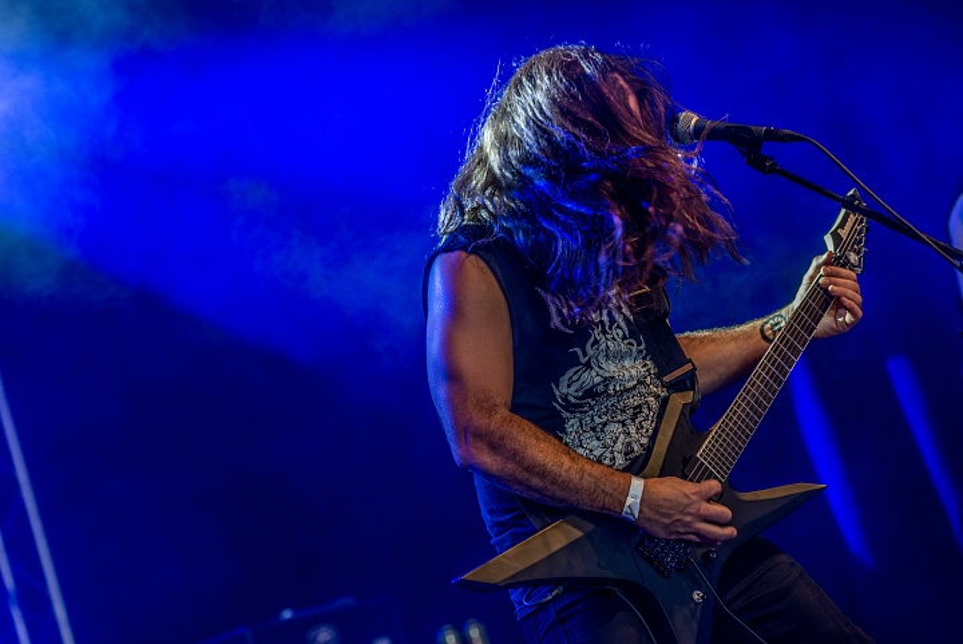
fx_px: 2810
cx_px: 482
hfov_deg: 19.4
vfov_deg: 13.1
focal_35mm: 105
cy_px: 322
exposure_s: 1/125
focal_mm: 105
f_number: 3.5
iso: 640
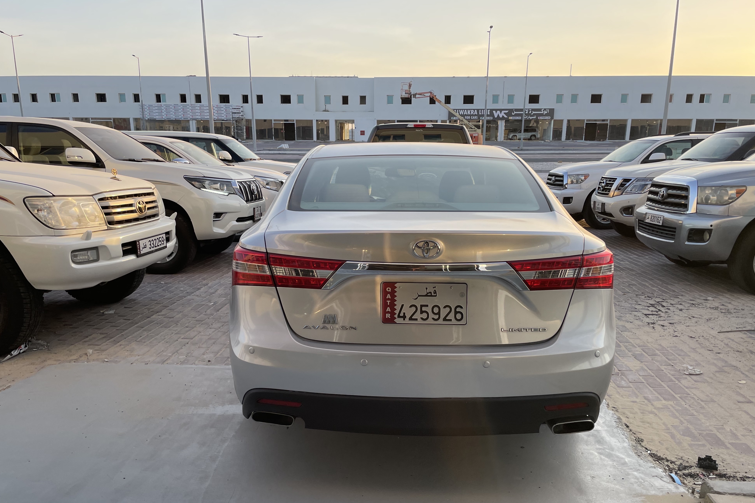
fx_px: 587
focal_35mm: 28
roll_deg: +0.5
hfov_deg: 65.5
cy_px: 290
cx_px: 385
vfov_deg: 46.2
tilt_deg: -16.1
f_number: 1.6
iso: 32
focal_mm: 4.2
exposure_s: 1/703
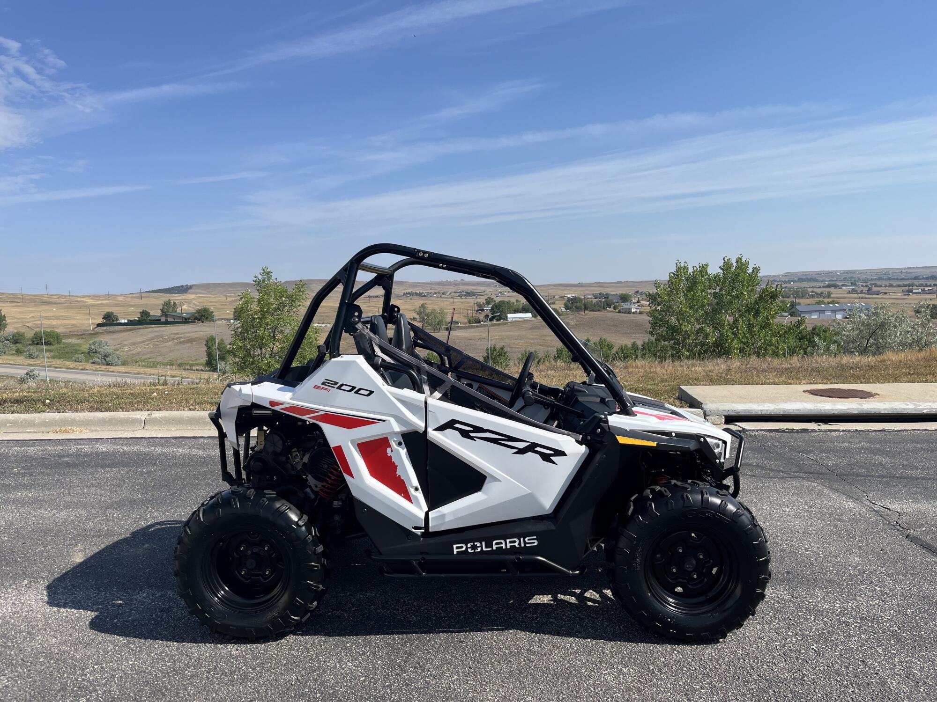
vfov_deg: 53.1
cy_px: 351
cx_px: 468
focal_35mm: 26
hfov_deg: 67.3
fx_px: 704
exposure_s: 1/4016
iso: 50
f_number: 1.6
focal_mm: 5.1
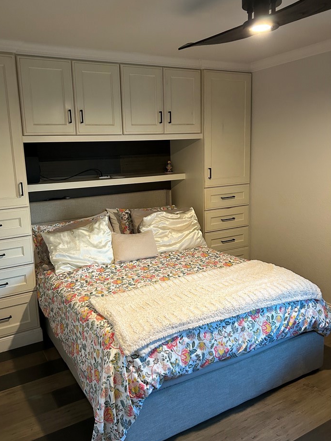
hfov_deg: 48.2
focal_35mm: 29
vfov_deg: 61.6
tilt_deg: -10.1
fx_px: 370
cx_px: 148
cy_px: 214
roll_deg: +2.5
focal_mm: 5.7
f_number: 1.5
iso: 320
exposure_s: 1/60
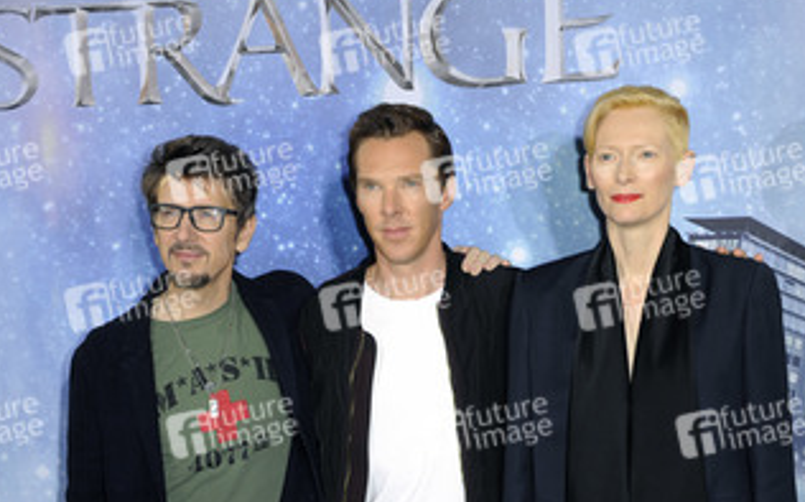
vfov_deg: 14.4
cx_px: 418
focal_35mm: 90
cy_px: 364
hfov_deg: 23.1
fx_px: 1973
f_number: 6.3
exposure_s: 1/200
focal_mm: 62
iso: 500
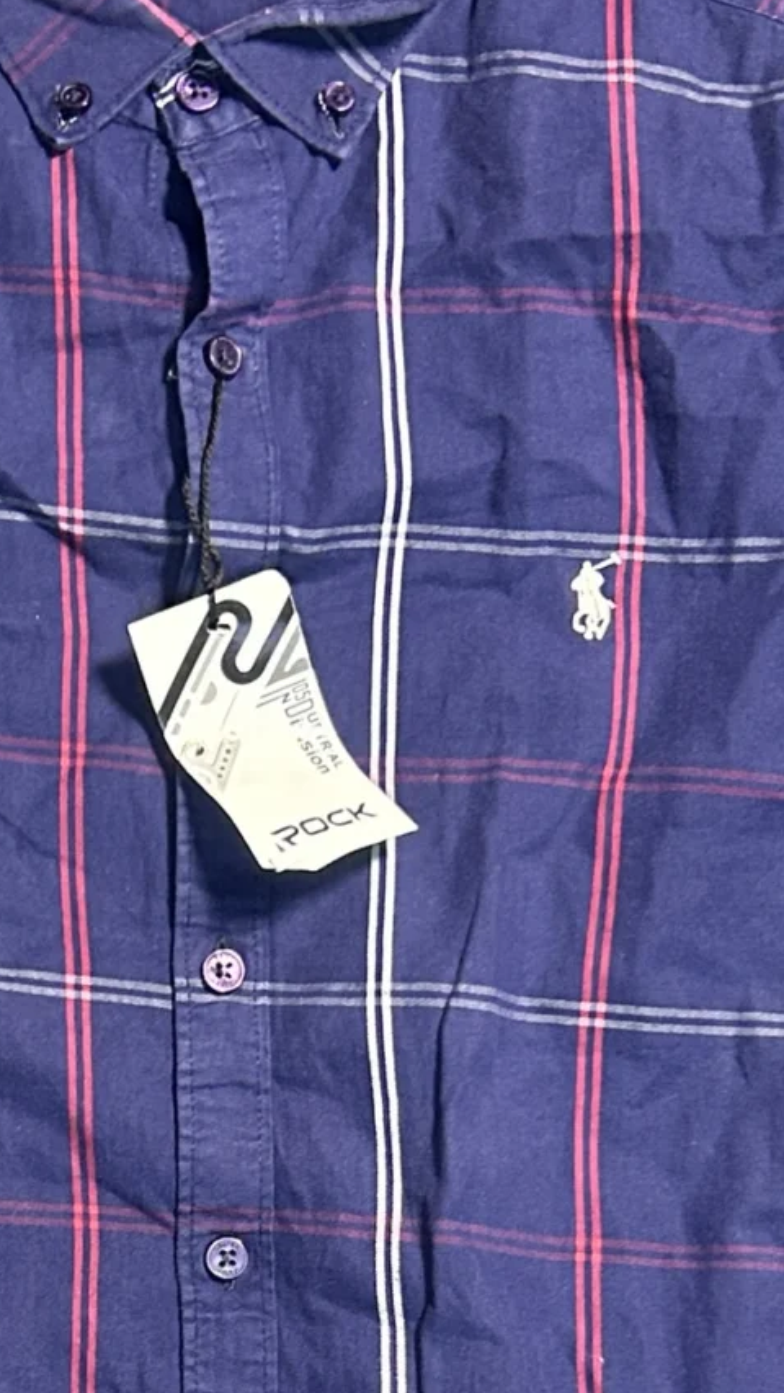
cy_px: 1280
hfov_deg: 14.2
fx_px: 3140
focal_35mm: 85
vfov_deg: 24.2
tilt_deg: -62.0
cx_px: 185
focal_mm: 5.7
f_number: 1.5
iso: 400
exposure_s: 1/50
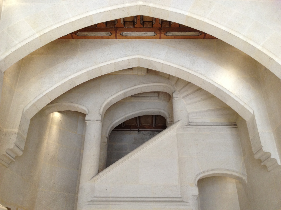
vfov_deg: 40.7
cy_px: 105
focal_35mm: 35
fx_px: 284
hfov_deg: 52.6
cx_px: 140
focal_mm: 4.28
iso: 100
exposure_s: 1/20
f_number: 2.4
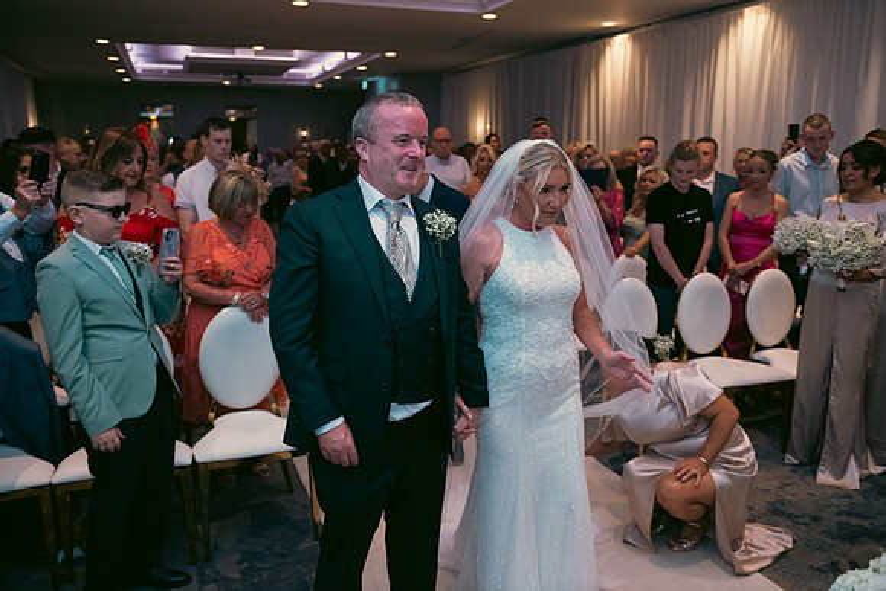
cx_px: 443
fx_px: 714
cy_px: 296
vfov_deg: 45.0
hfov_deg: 63.6
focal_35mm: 29
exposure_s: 1/160
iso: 800
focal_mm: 29
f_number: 3.5
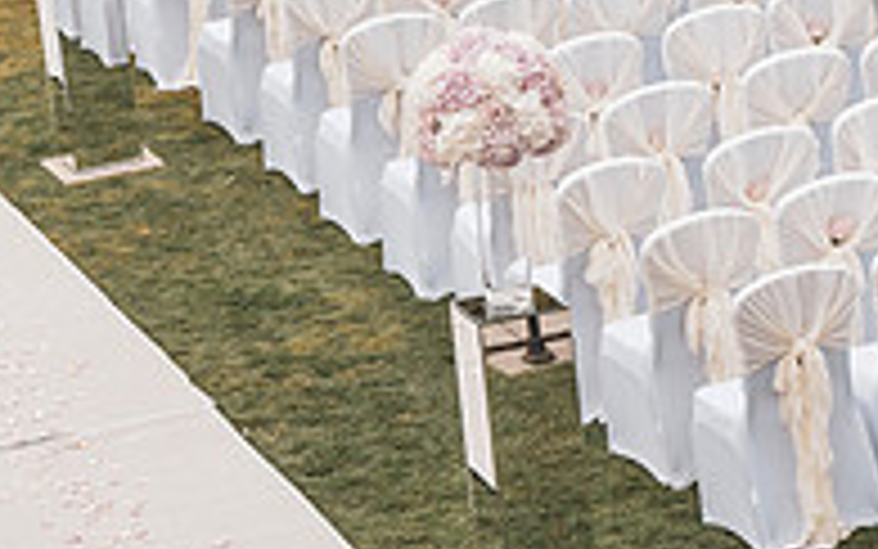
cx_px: 14
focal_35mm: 212
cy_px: 259
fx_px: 5074
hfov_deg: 9.8
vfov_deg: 6.2
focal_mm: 70
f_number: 4.5
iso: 400
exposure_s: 1/1250
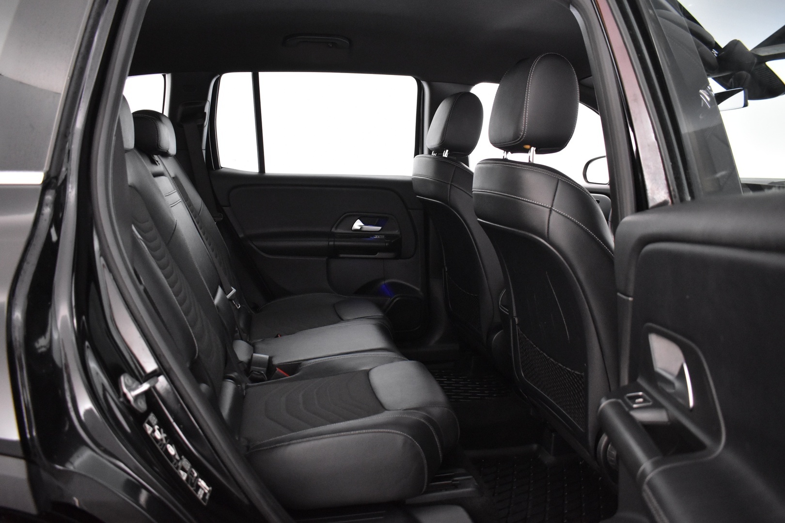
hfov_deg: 67.4
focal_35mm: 27
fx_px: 589
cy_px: 262
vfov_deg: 47.9
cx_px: 392
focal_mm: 18
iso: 3200
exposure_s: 1/30
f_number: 3.5
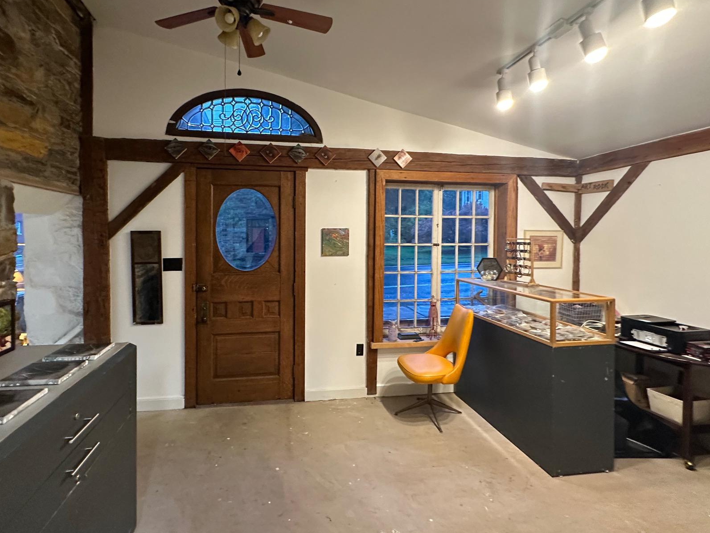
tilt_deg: -0.8
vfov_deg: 71.5
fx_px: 369
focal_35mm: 18
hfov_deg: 87.5
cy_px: 243
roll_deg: -0.1
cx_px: 321
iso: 500
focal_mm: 2.22
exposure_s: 1/60
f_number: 2.2
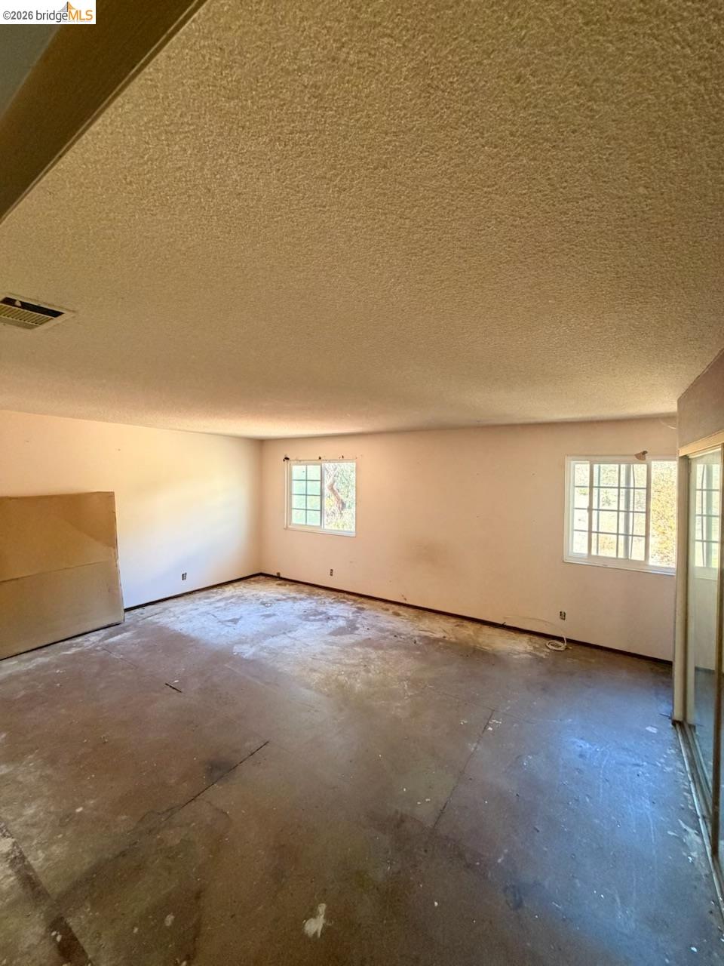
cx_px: 362
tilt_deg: -1.4
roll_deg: -0.9
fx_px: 390
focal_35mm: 14
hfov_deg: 85.7
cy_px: 483
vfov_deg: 102.1
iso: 400
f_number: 2.2
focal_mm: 2.22
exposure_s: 1/60
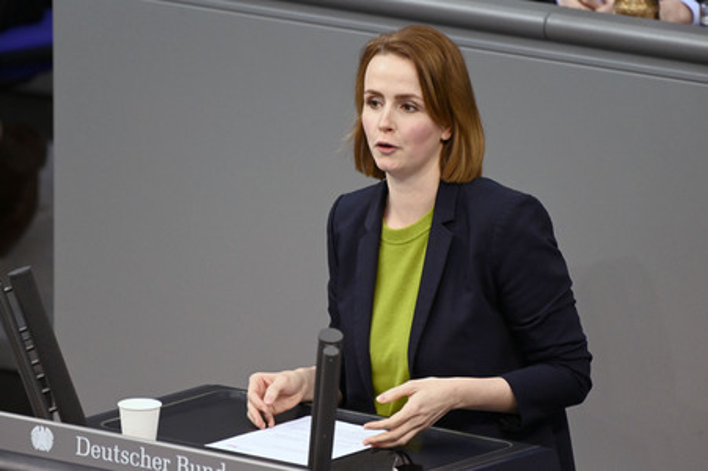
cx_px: 354
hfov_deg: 4.1
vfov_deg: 2.7
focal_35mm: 500
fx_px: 9826
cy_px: 236
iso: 8000
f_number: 5.6
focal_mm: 500
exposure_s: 1/250
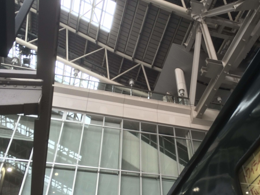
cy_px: 93
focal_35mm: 40
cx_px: 160
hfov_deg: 46.4
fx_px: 301
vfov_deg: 36.0
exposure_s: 1/120
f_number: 2.2
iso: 50
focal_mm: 4.15
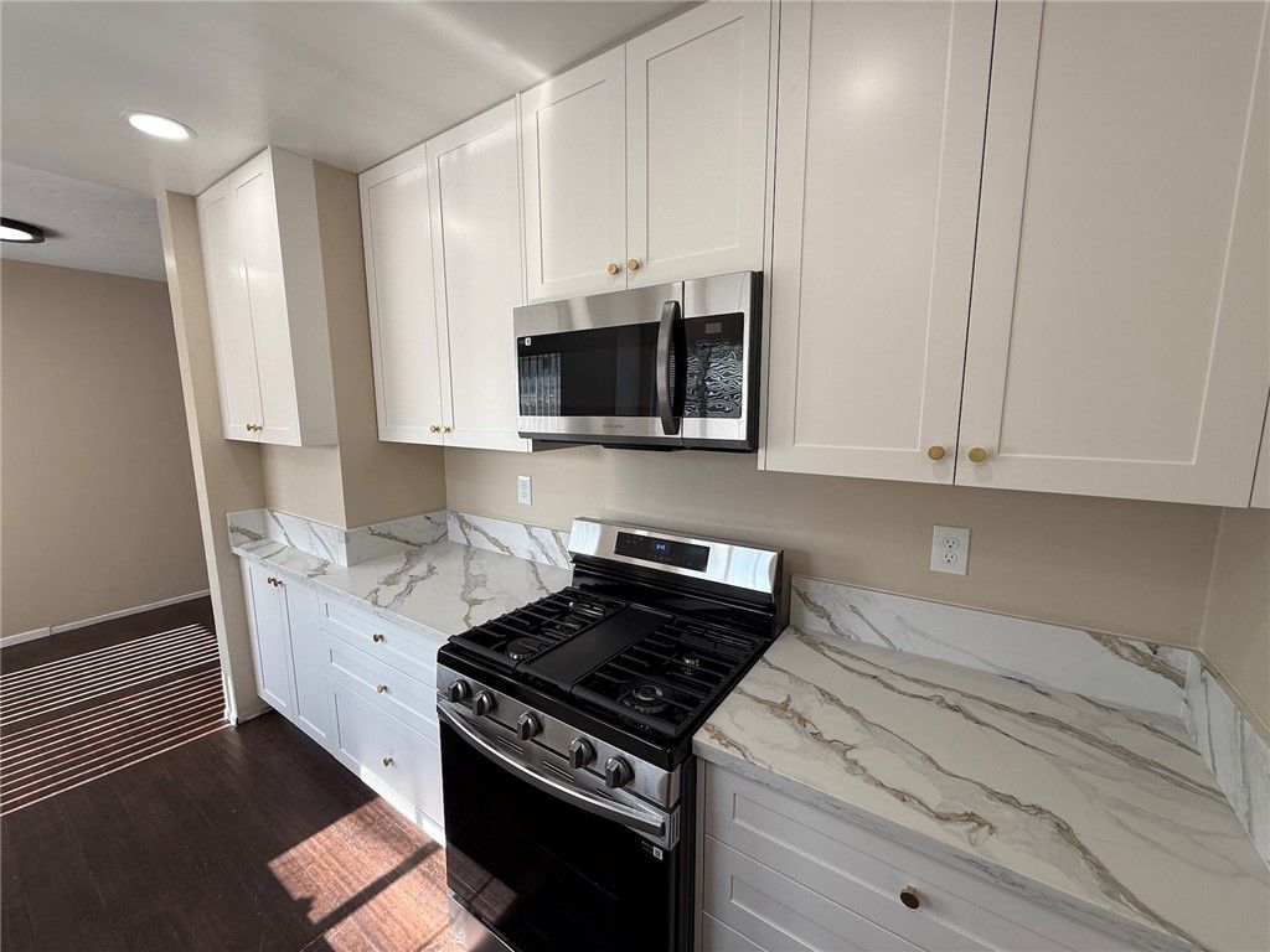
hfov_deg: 102.1
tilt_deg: -7.1
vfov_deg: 85.7
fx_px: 514
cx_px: 635
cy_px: 476
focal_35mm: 14
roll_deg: -0.2
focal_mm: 2.22
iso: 50
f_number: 2.2
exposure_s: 1/134
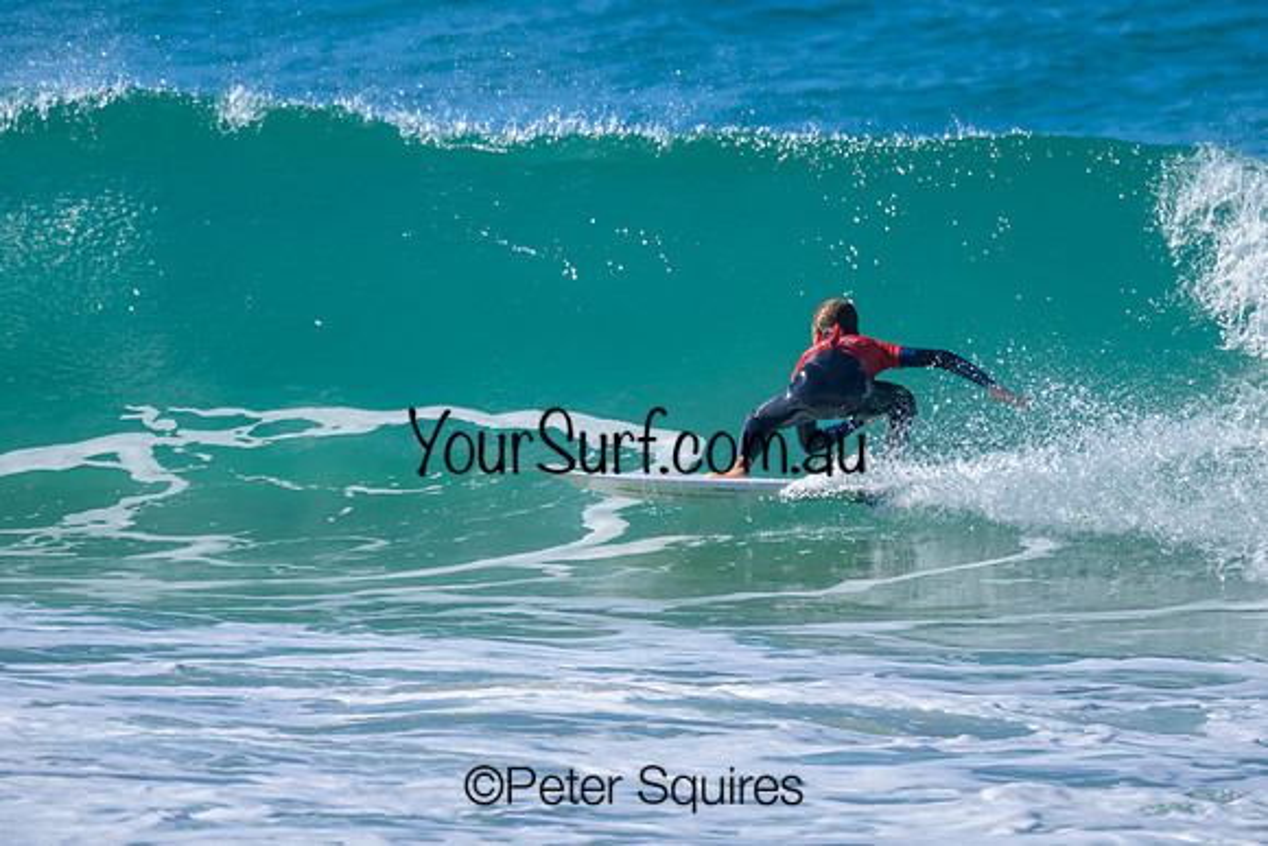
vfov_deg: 1.3
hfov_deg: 1.9
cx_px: 754
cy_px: 273
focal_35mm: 1098
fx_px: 38696
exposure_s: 1/2000
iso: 360
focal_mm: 800
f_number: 6.3
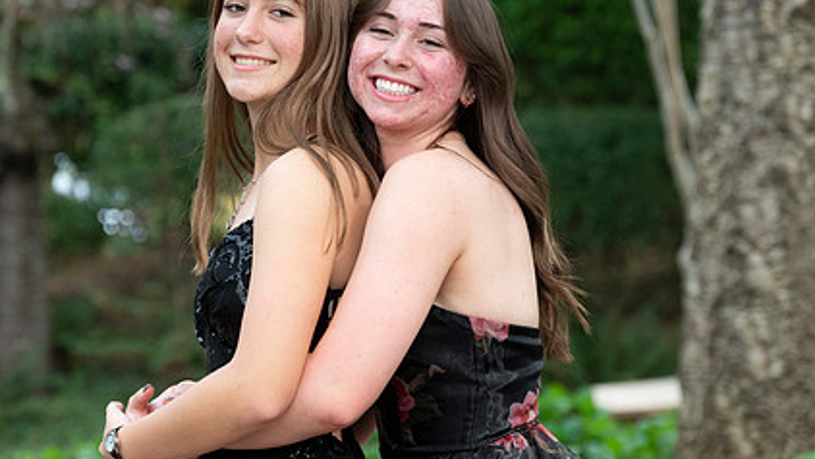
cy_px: 203
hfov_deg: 9.7
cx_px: 365
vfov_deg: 5.5
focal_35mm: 223
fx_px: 4822
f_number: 7.1
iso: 1250
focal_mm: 155
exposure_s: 1/640
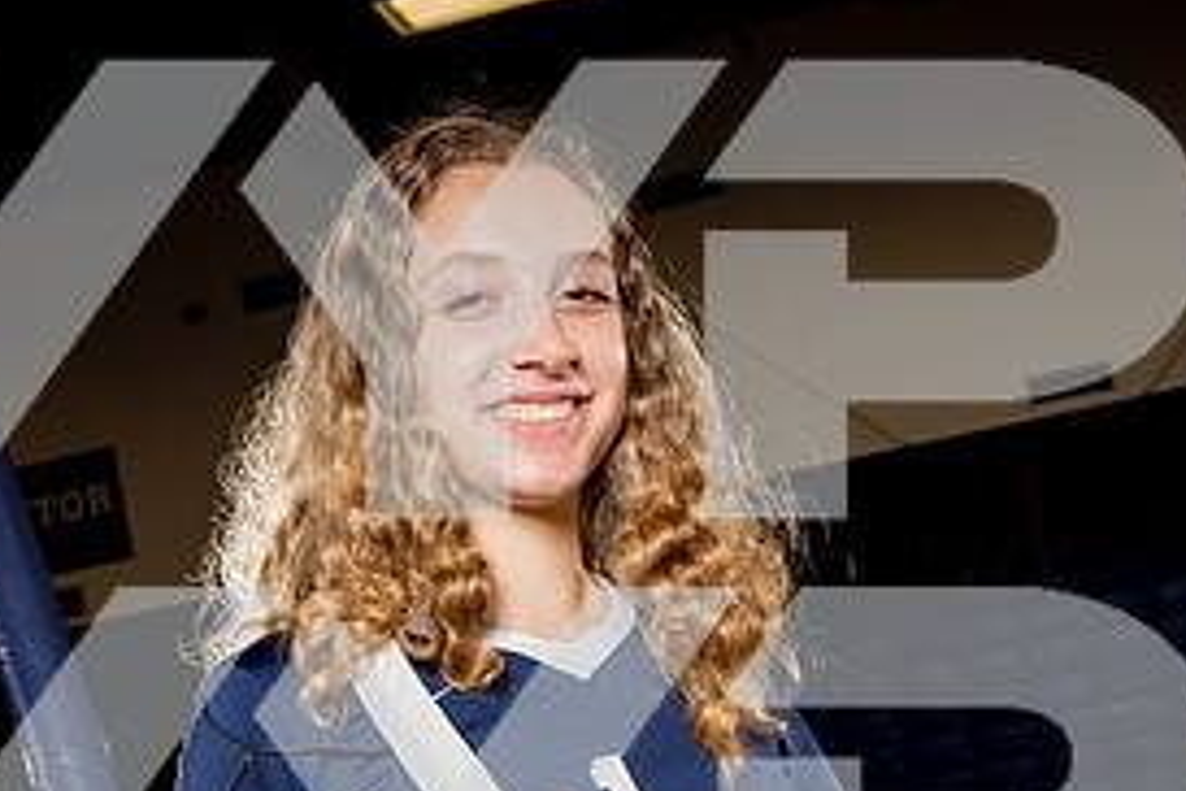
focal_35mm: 70
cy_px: 819
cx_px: 634
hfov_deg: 28.8
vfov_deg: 18.8
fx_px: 2306
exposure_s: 1/250
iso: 400
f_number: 8
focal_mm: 33
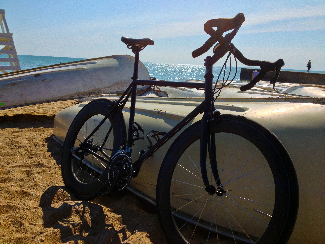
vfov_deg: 40.7
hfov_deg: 52.6
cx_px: 162
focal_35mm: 35
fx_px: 329
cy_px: 122
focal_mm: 4.28
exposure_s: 1/3690
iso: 50
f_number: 2.4
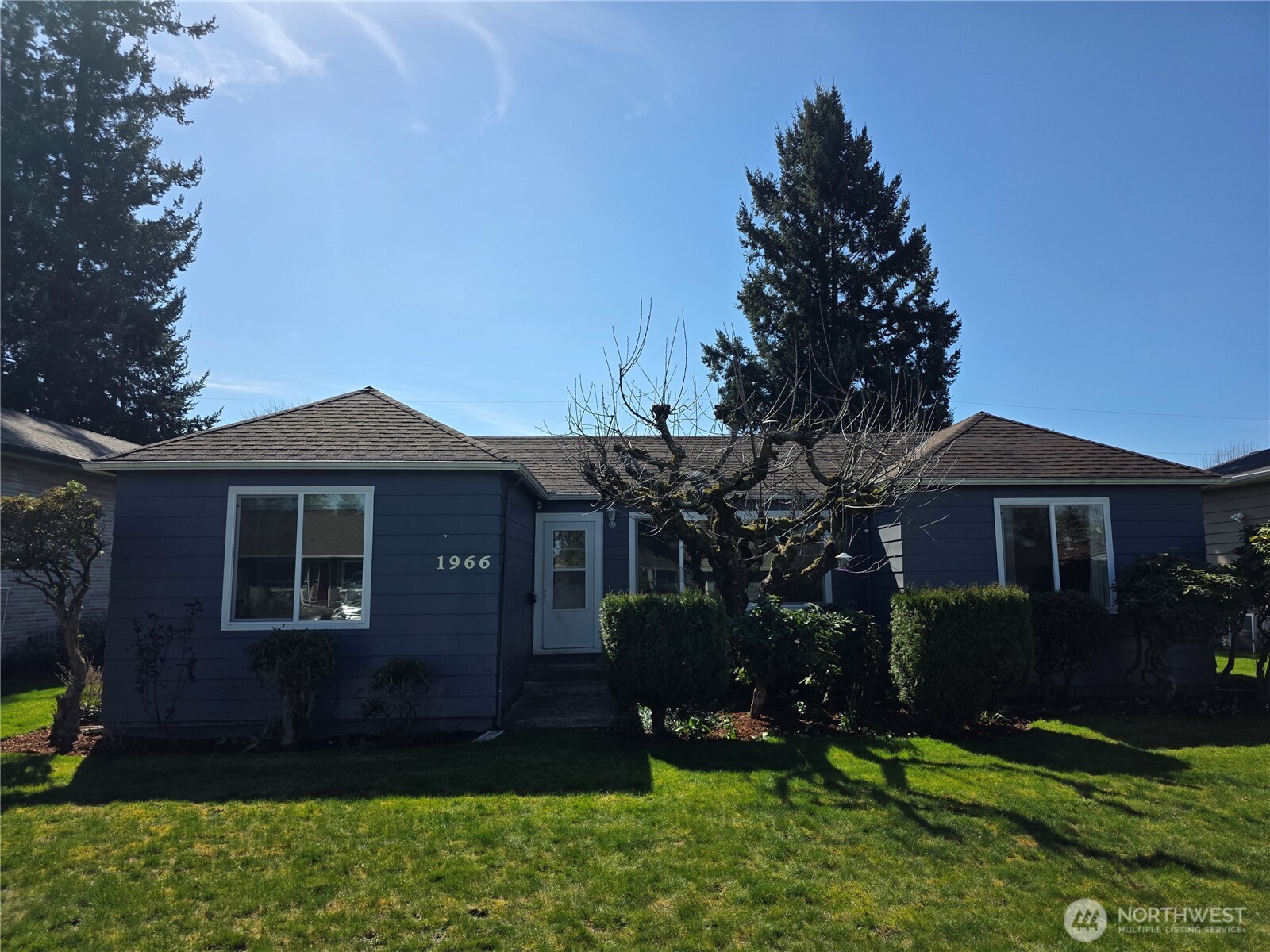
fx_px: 844
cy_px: 476
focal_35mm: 23
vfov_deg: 58.9
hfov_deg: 73.9
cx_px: 635
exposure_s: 1/5608
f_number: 1.7
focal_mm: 6.3
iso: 80
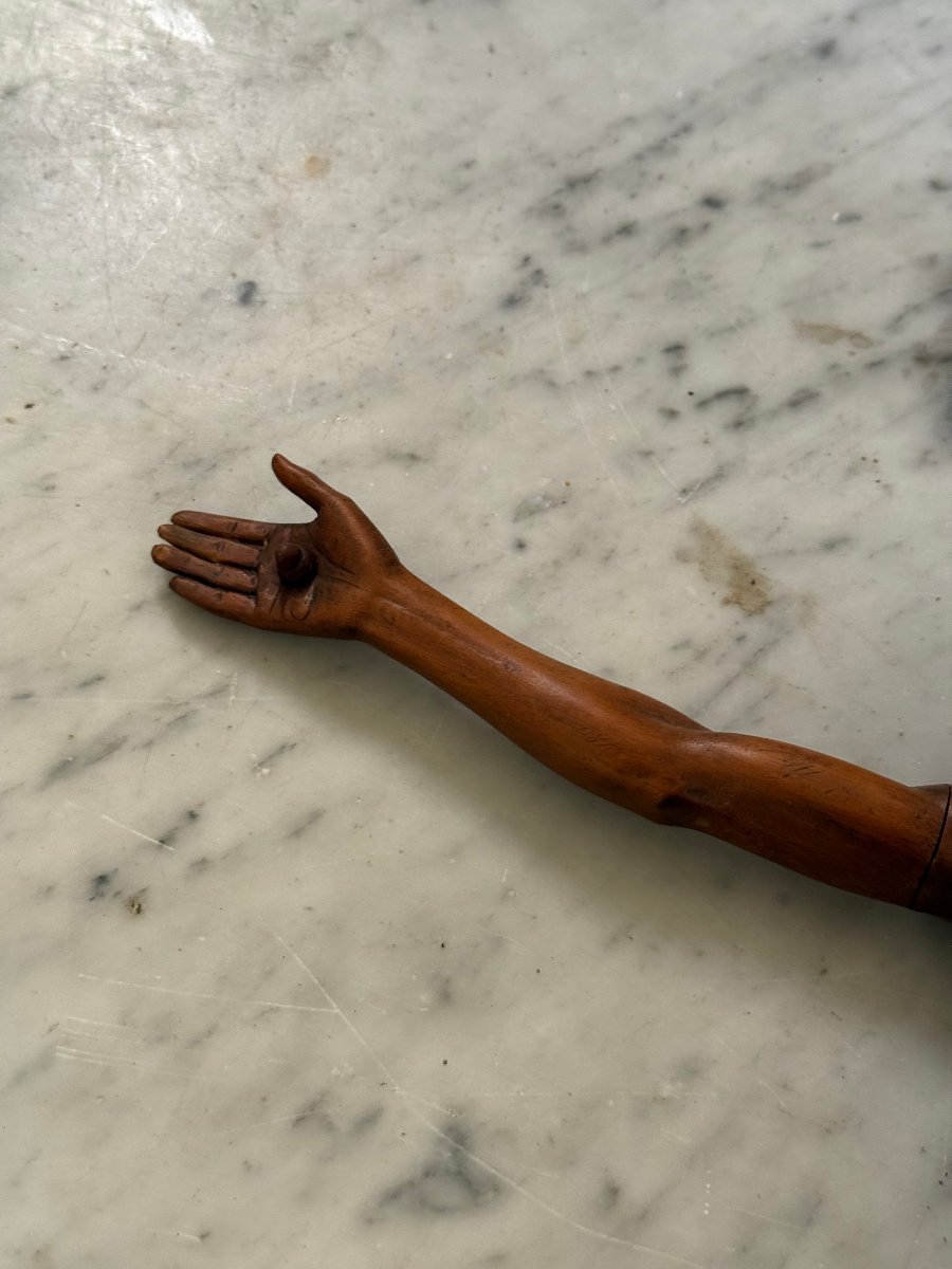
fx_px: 1760
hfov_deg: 30.3
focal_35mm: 48
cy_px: 634
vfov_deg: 39.7
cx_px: 476
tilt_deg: -62.2
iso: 160
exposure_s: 1/60
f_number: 1.78
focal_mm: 6.76
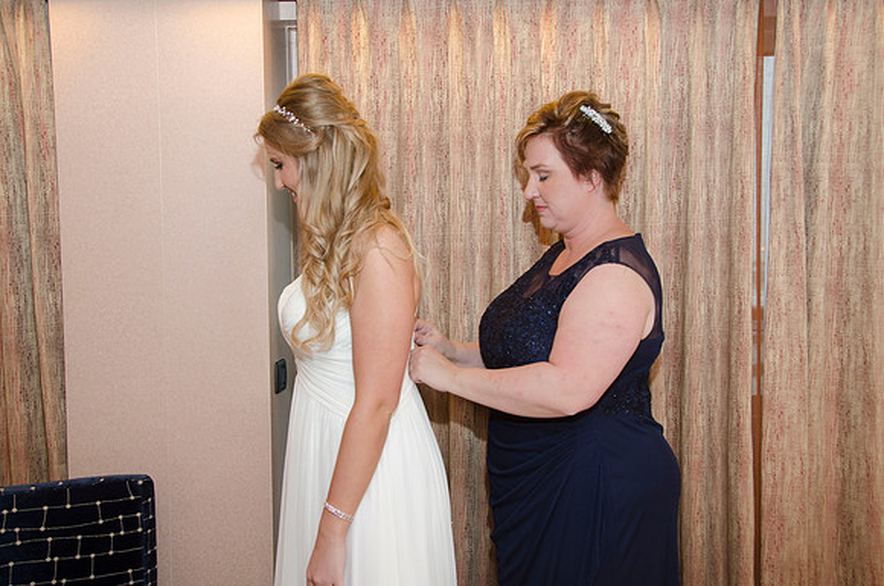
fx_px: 992
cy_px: 293
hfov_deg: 48.0
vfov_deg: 32.9
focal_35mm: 40
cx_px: 442
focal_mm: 27
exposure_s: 1/100
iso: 400
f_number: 5.6
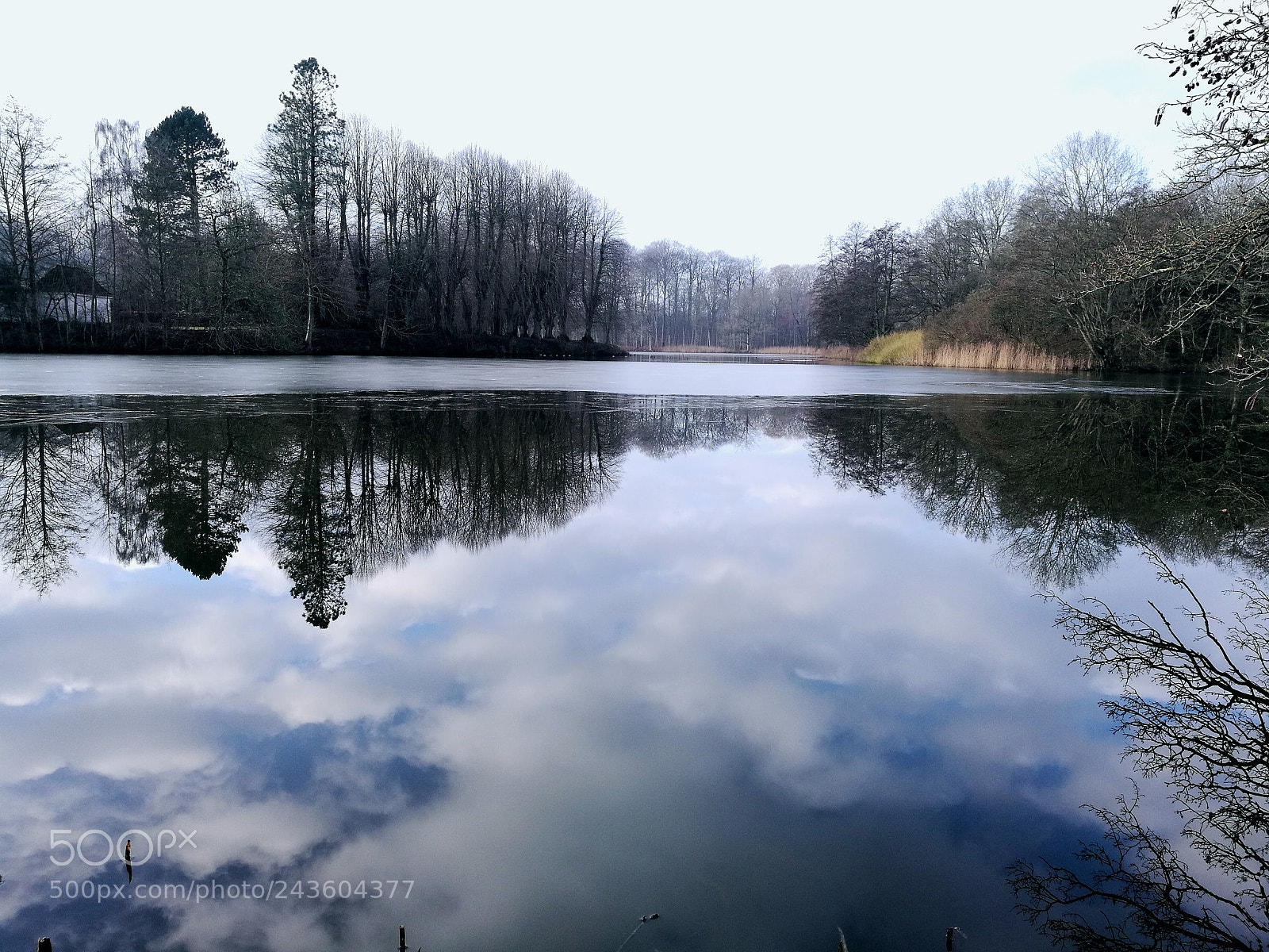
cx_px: 634
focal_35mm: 27
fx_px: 990
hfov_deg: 65.3
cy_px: 476
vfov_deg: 51.4
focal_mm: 4.5
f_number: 2.2
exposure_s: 1/156
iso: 50
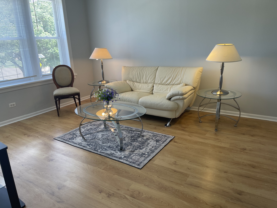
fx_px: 200
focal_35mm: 25
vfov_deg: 54.9
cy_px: 104
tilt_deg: -17.4
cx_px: 138
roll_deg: +3.7
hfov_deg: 69.4
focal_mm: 5.1
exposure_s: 1/120
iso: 80
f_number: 1.6
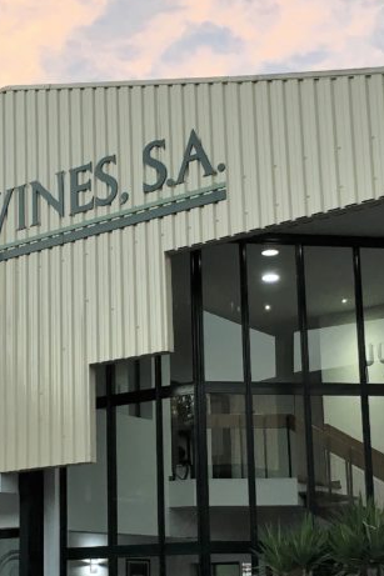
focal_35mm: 67
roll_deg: +1.1
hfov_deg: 20.2
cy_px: 385
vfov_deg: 29.9
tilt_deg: +14.1
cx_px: 111
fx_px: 1073
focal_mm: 4.15
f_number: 2.2
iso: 25
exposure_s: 1/33
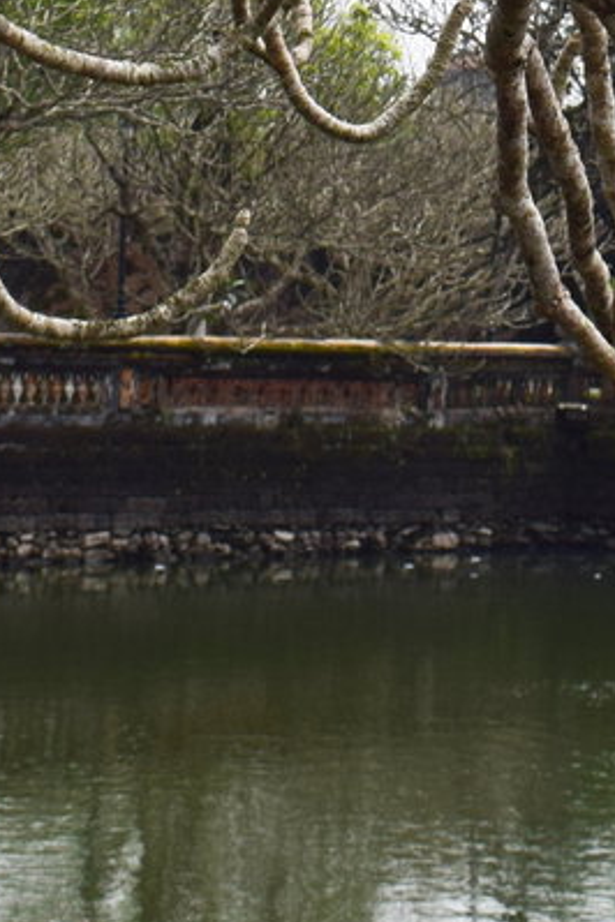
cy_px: -476
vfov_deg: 11.6
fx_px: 4337
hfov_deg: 8.1
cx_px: 617
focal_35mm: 169
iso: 220
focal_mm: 25
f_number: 11
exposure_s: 1/500
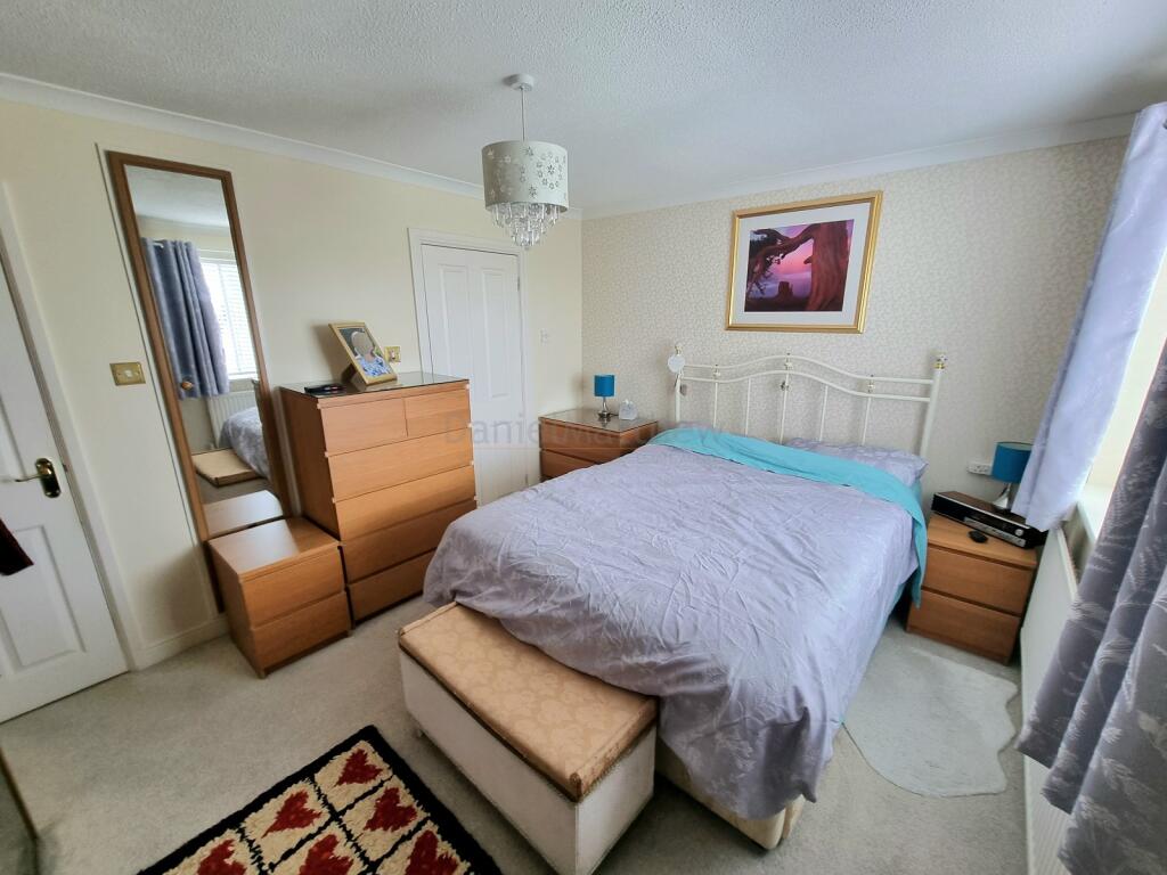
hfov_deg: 106.2
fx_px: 438
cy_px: 438
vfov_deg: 89.9
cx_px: 584
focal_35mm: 13
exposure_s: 1/50
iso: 100
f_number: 2.2
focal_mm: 2.2
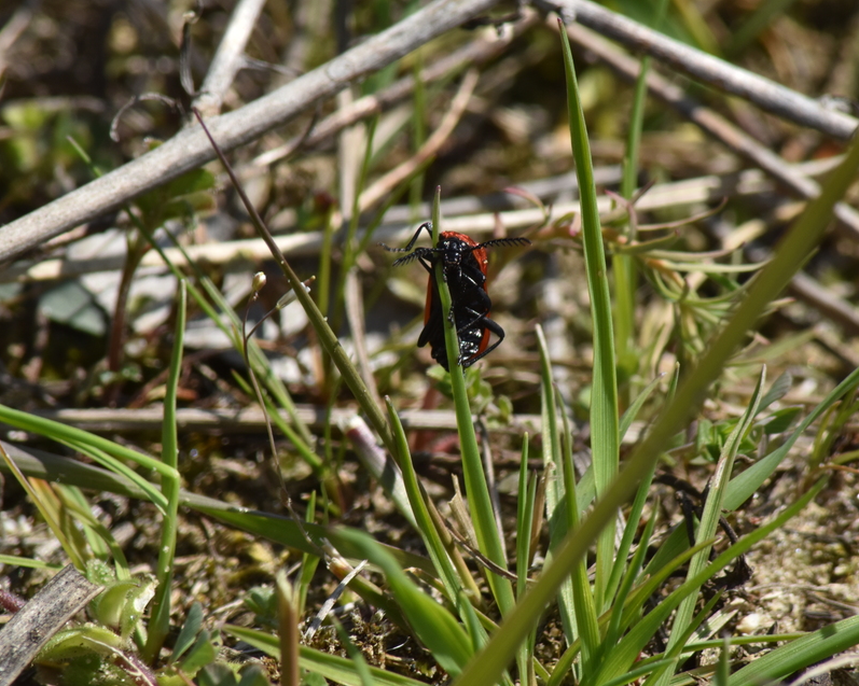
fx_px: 12936
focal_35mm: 509
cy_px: 344
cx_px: 465
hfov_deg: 3.8
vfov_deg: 3.0
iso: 400
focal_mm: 300
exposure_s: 1/400
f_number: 20
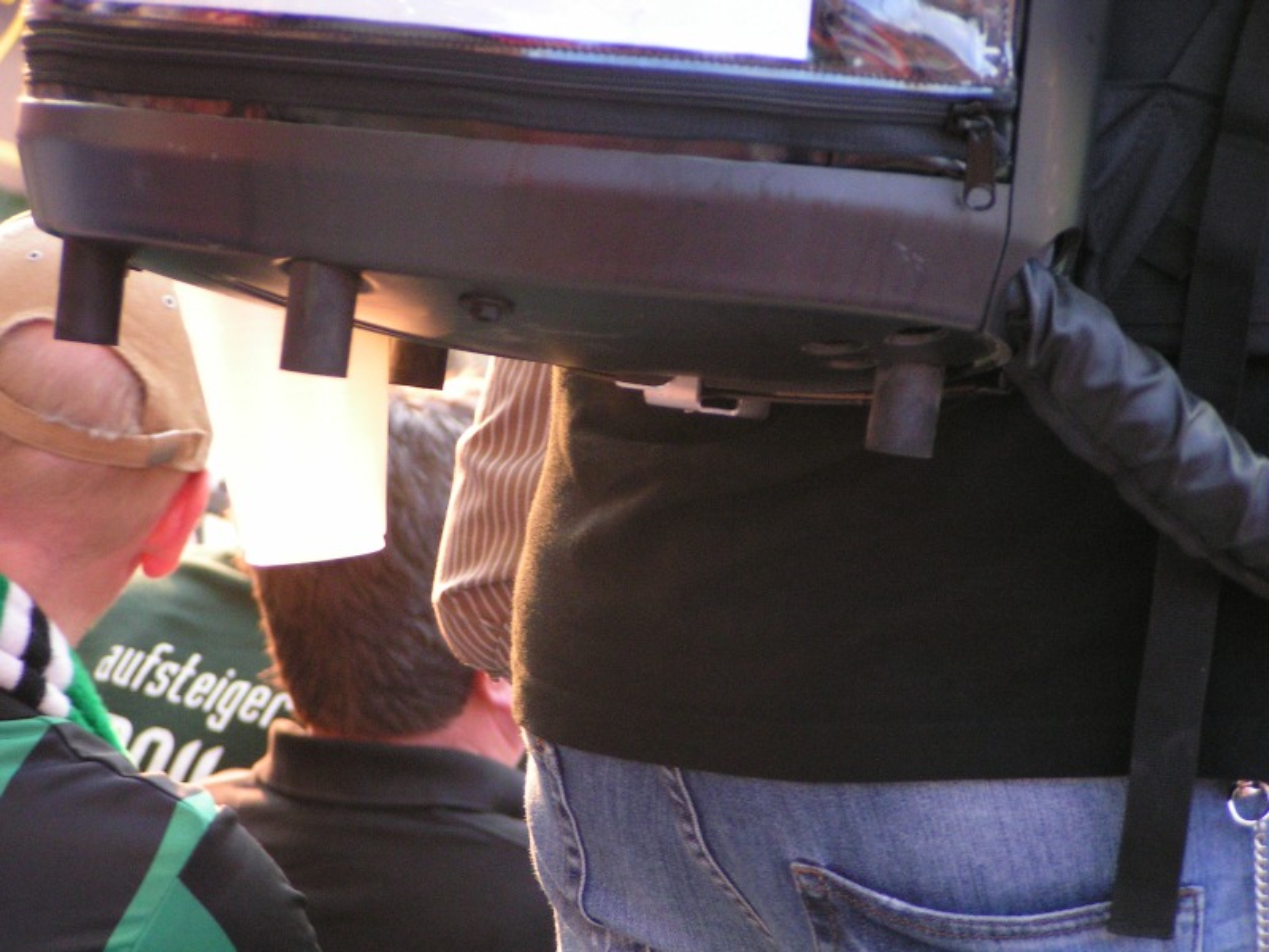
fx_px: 7222
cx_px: 634
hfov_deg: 10.0
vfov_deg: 7.5
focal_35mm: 197
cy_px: 476
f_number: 3.5
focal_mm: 30.1
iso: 200
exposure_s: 1/50
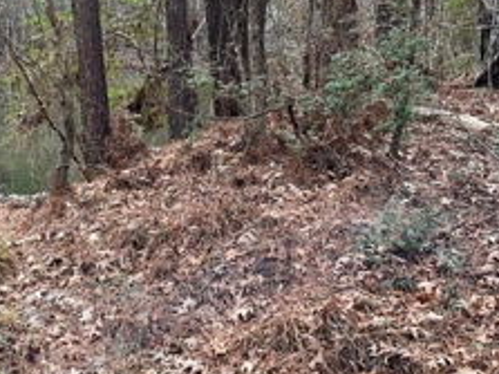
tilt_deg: -5.9
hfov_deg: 36.5
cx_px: 170
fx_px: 749
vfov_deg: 27.7
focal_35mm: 52
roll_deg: +0.6
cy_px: 110
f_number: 1.8
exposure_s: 1/277
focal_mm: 3
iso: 25
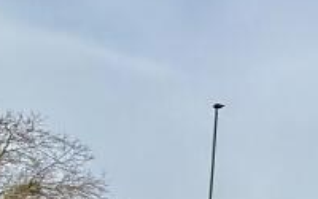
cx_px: 690
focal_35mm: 76
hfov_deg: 16.9
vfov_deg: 15.9
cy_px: 287
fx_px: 659
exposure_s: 1/1167
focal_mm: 2.22
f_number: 2.2
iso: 50
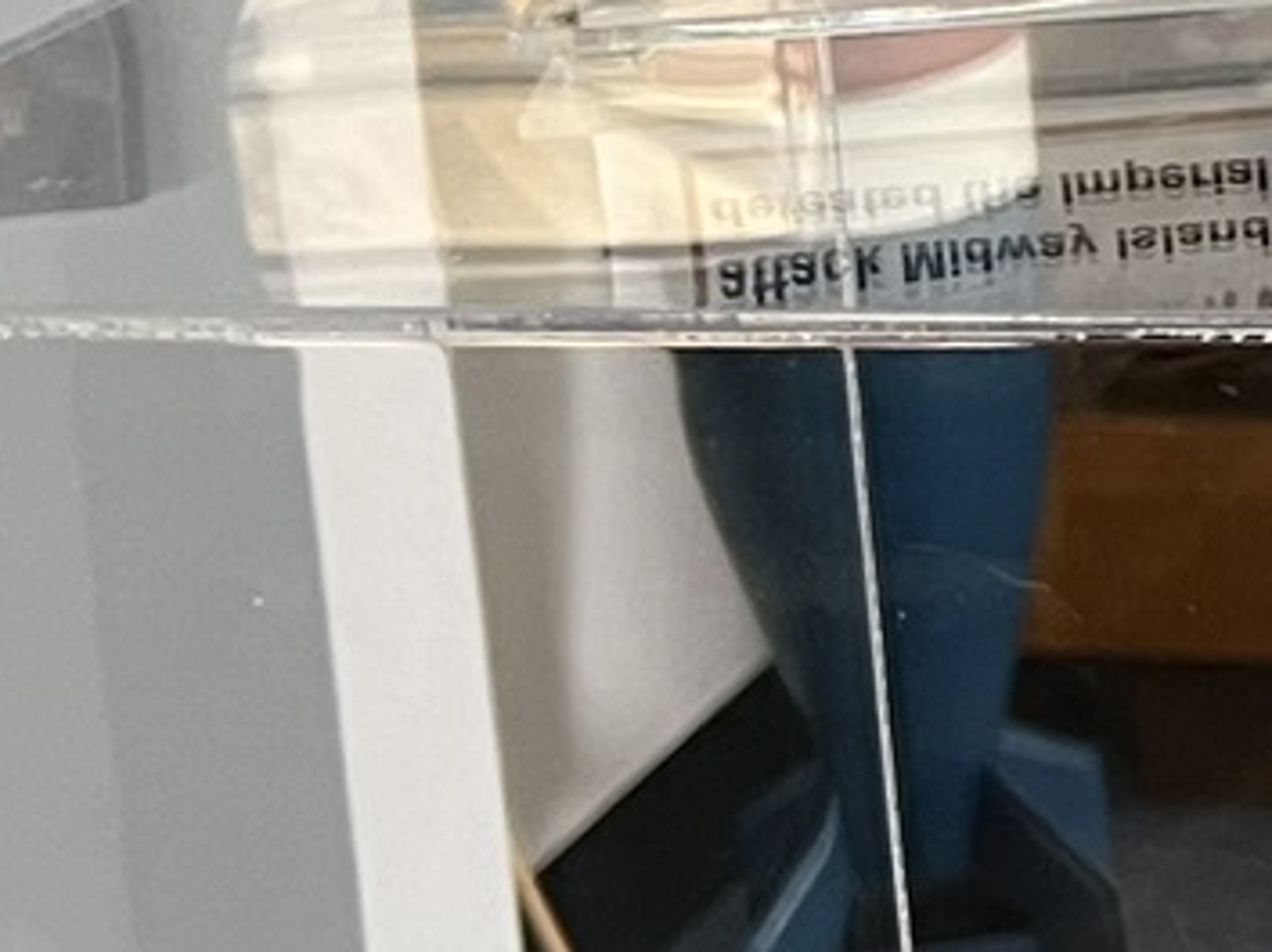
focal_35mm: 151
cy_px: -169
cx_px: 3178
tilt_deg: -14.7
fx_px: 5543
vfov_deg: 9.7
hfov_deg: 10.9
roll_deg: -0.1
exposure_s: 1/60
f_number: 1.5
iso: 160
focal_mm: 5.7
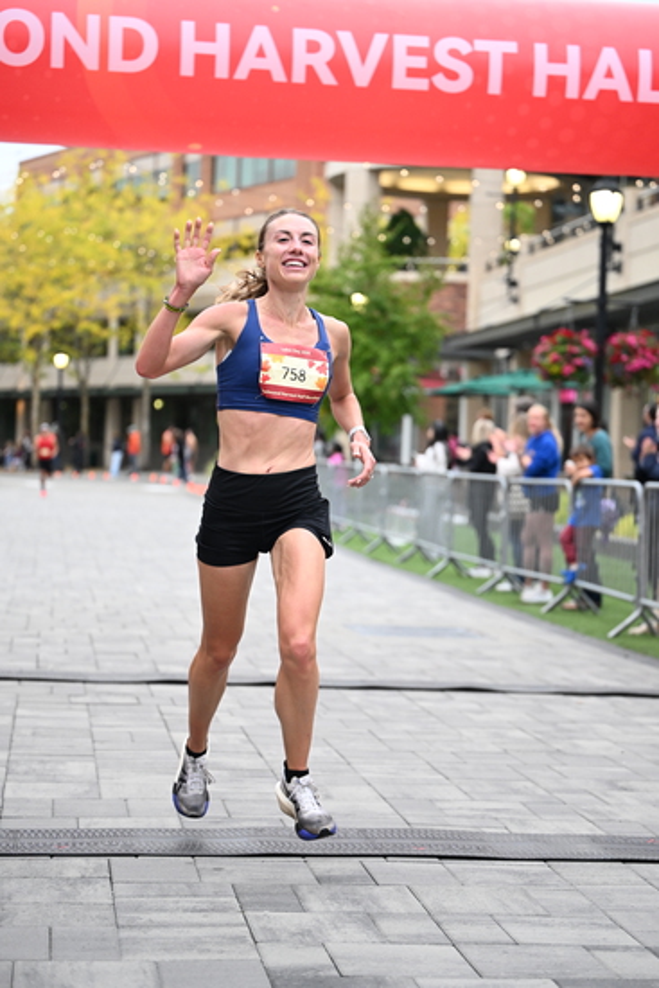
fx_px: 1948
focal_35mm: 71
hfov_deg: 19.2
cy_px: 494
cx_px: 330
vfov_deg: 28.4
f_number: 2.8
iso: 1600
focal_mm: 71
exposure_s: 1/1000
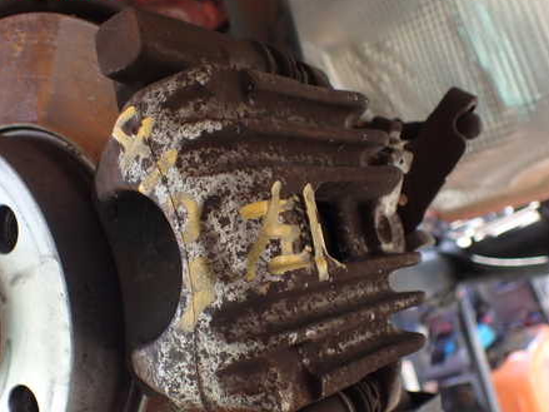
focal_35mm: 41
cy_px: 253
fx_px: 650
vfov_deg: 35.0
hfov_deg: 45.7
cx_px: 253
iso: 125
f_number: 2.3
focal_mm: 5.4
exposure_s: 1/125
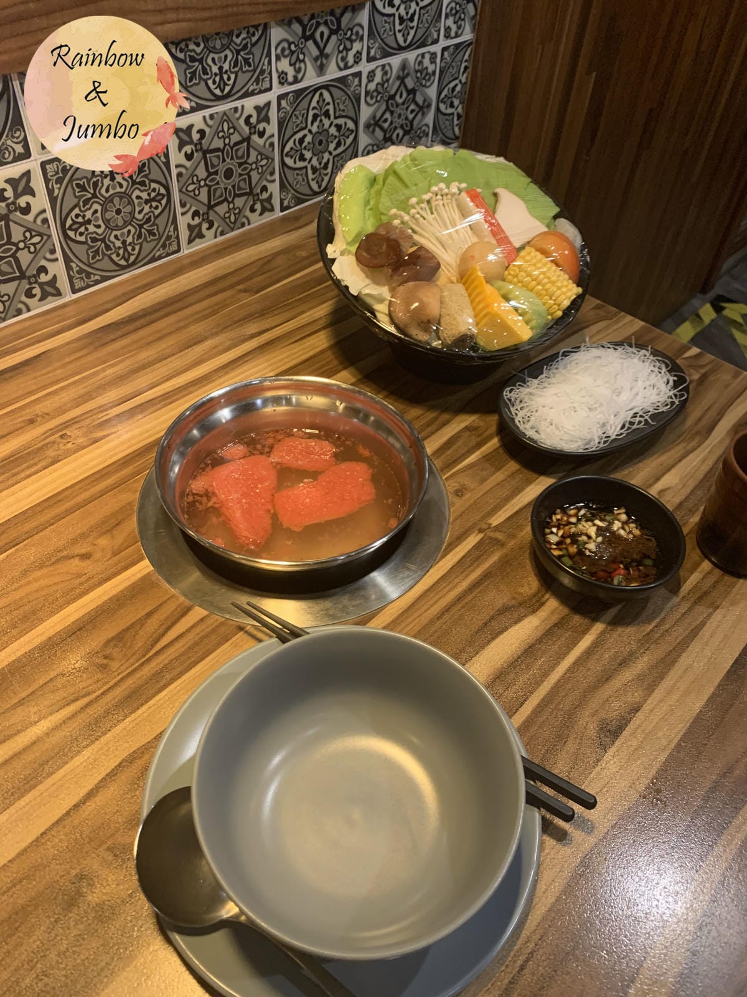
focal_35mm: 26
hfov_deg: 53.1
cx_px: 374
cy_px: 498
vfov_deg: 67.3
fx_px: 748
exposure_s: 1/60
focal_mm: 4.25
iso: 320
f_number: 1.8
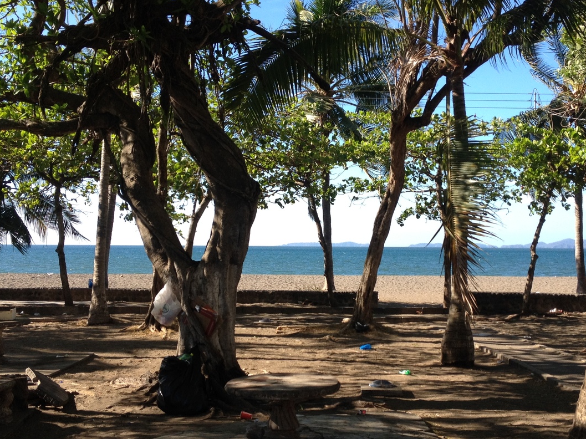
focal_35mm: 53
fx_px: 897
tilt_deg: -1.5
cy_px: 233
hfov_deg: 36.1
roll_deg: -0.3
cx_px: 336
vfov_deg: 27.5
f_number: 2.4
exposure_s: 1/708
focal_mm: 4.28
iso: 50
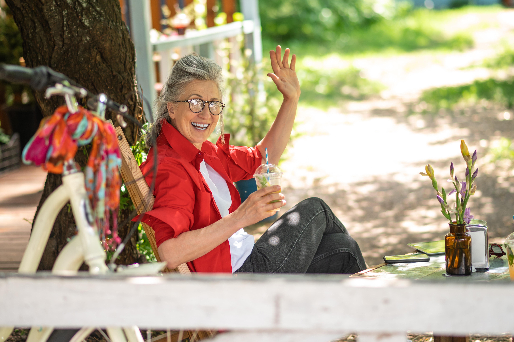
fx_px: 1213
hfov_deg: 23.9
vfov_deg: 16.1
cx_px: 257
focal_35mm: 85
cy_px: 171
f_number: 2.2
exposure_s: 1/800
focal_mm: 85
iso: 400
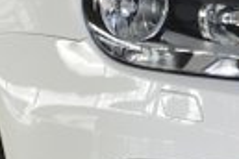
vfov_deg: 3.9
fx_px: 2350
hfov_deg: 5.8
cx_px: 146
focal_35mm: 354
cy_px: 22
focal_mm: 38
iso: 400
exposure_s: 1/100
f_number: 5
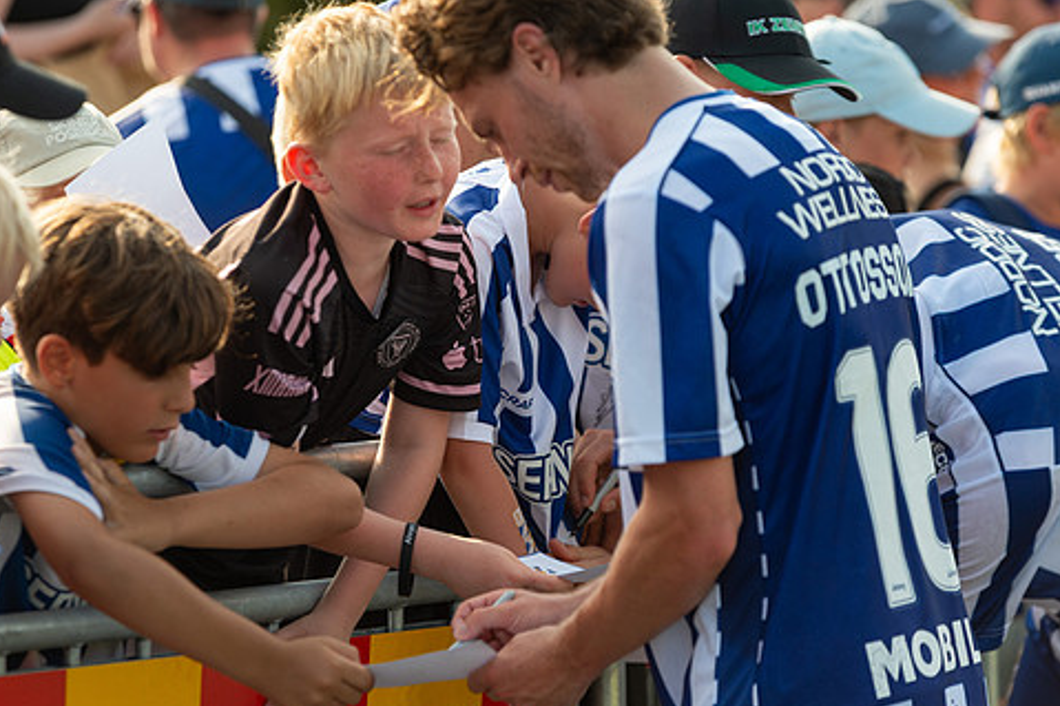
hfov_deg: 8.5
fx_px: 7123
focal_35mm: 242
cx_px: 487
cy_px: 370
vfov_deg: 5.7
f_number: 4
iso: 640
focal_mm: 200
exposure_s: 1/2000
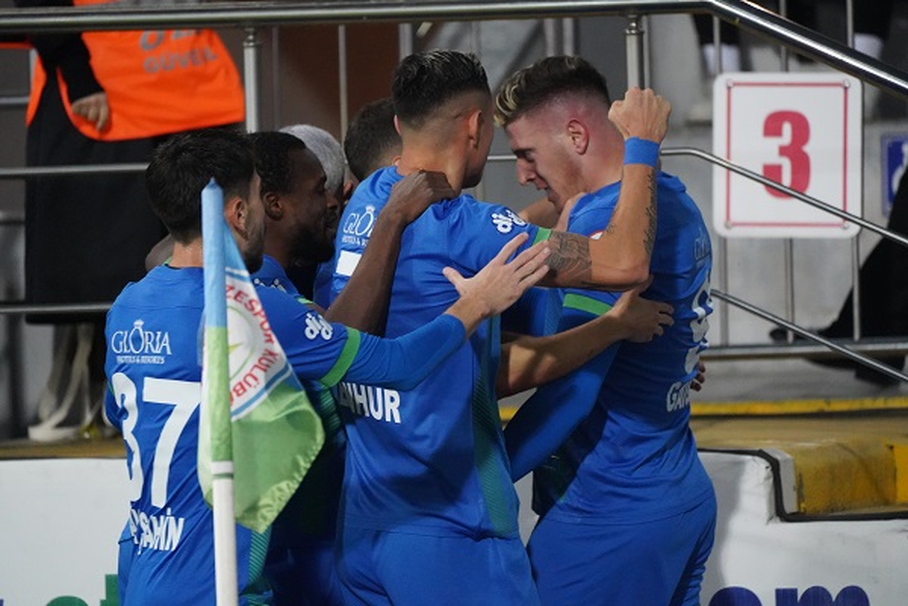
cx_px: 454
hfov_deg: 5.2
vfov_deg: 3.4
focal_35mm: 400
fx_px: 10088
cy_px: 303
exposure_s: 1/400
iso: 12800
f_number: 5.6
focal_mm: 400
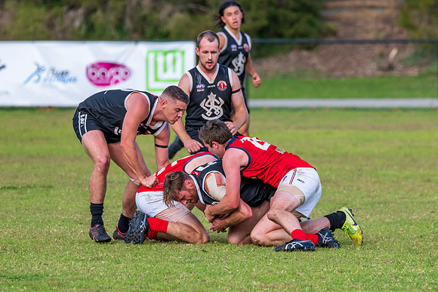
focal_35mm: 638
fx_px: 7767
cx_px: 228
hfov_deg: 3.2
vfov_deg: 2.2
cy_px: 176
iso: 800
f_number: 7.1
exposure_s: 1/1250
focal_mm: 420
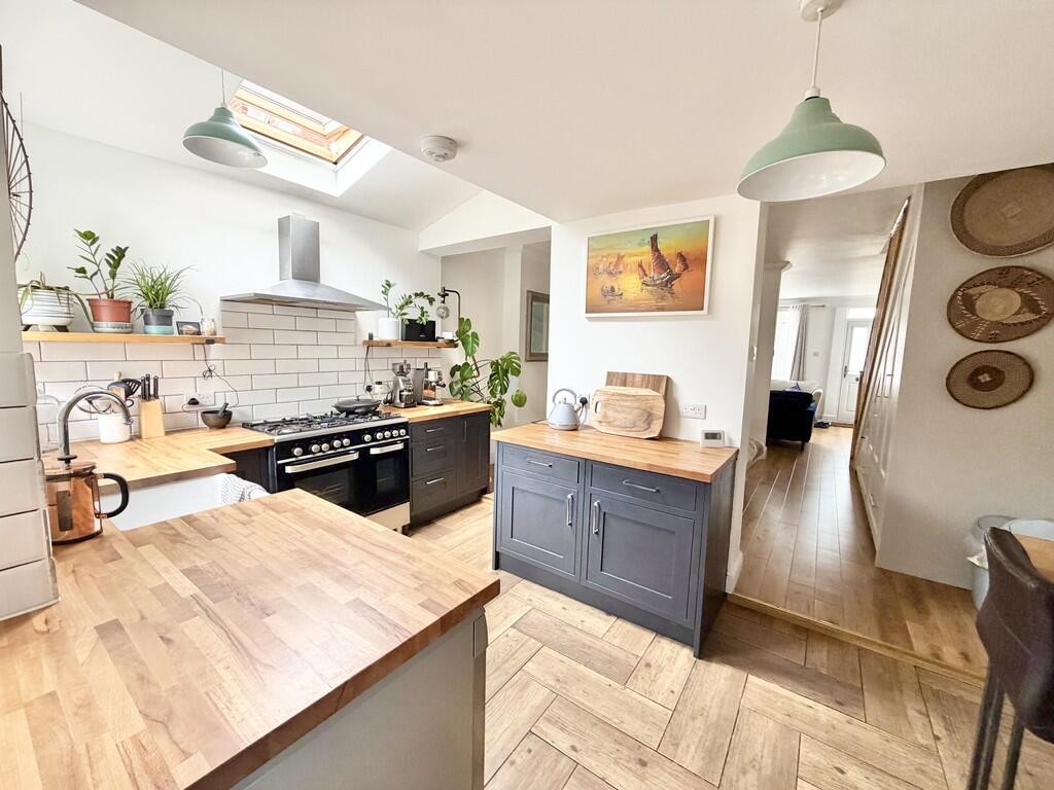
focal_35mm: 14
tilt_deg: -6.9
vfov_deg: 85.7
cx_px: 527
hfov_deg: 102.1
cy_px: 395
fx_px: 426
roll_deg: -1.2
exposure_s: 1/121
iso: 200
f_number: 2.2
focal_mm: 2.22
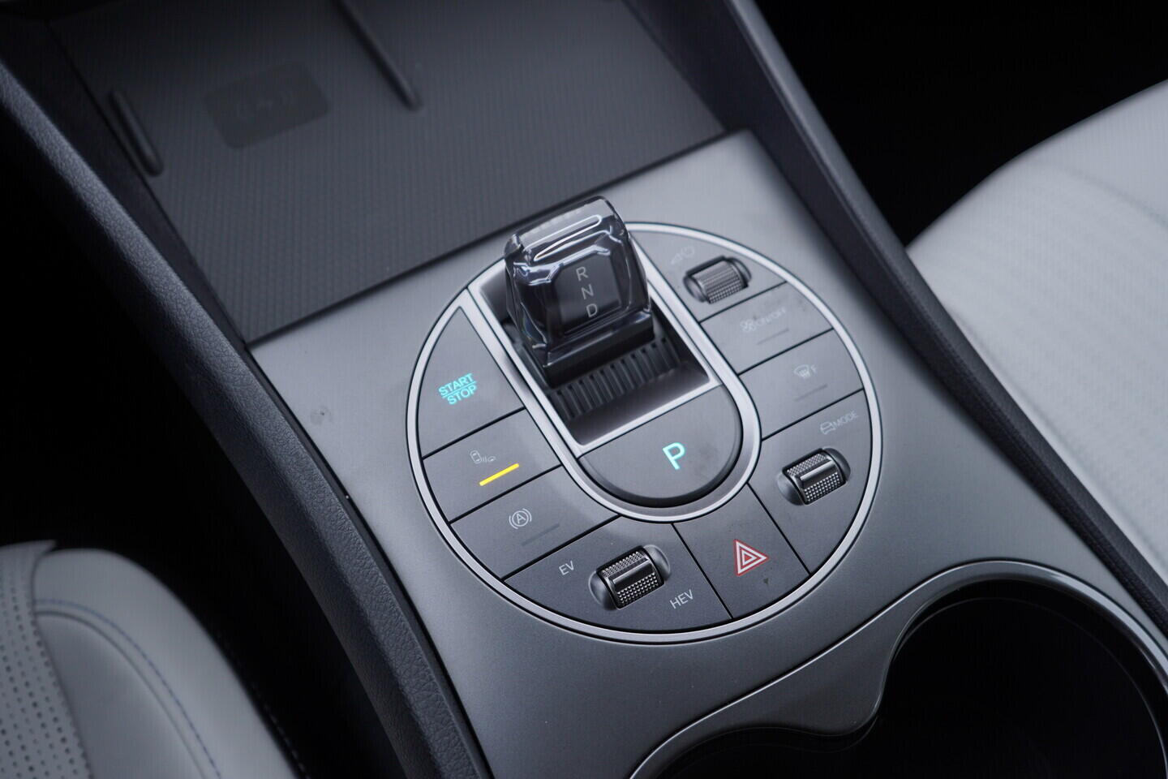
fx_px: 1168
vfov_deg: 36.9
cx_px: 584
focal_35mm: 36
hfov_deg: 53.1
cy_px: 390
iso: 125
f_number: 3.2
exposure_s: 1/60
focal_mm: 24
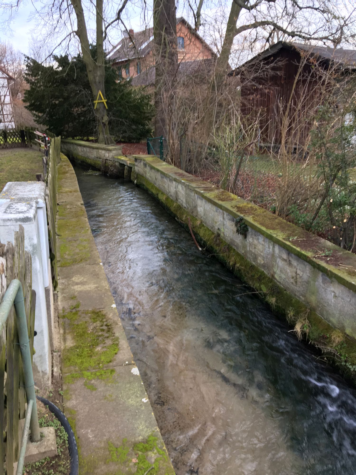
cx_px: 178
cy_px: 238
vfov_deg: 61.7
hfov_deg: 48.2
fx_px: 398
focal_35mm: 29
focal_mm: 4.15
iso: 50
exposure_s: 1/33
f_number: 2.2
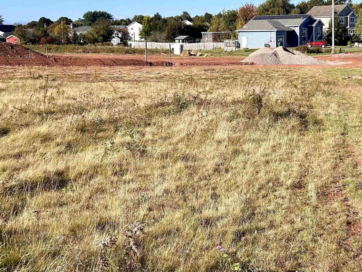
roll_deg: +2.0
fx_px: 544
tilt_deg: -3.4
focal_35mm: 52
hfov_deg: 36.1
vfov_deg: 27.8
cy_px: 79
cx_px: 264
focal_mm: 5.7
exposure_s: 1/4274
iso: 50
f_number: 1.5
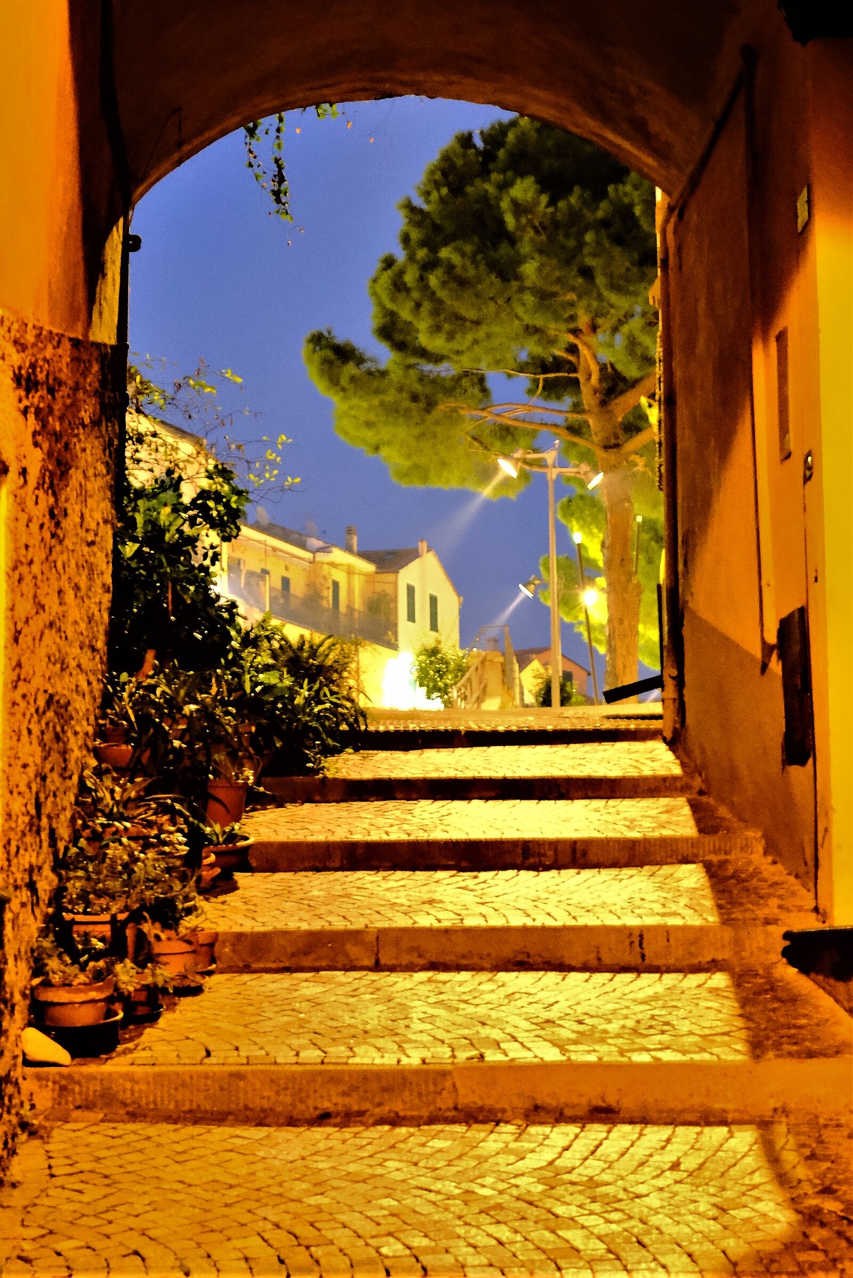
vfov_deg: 54.4
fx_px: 1243
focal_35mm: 35
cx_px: 426
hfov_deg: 37.9
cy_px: 639
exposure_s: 1/8
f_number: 2.8
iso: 6400
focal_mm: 23
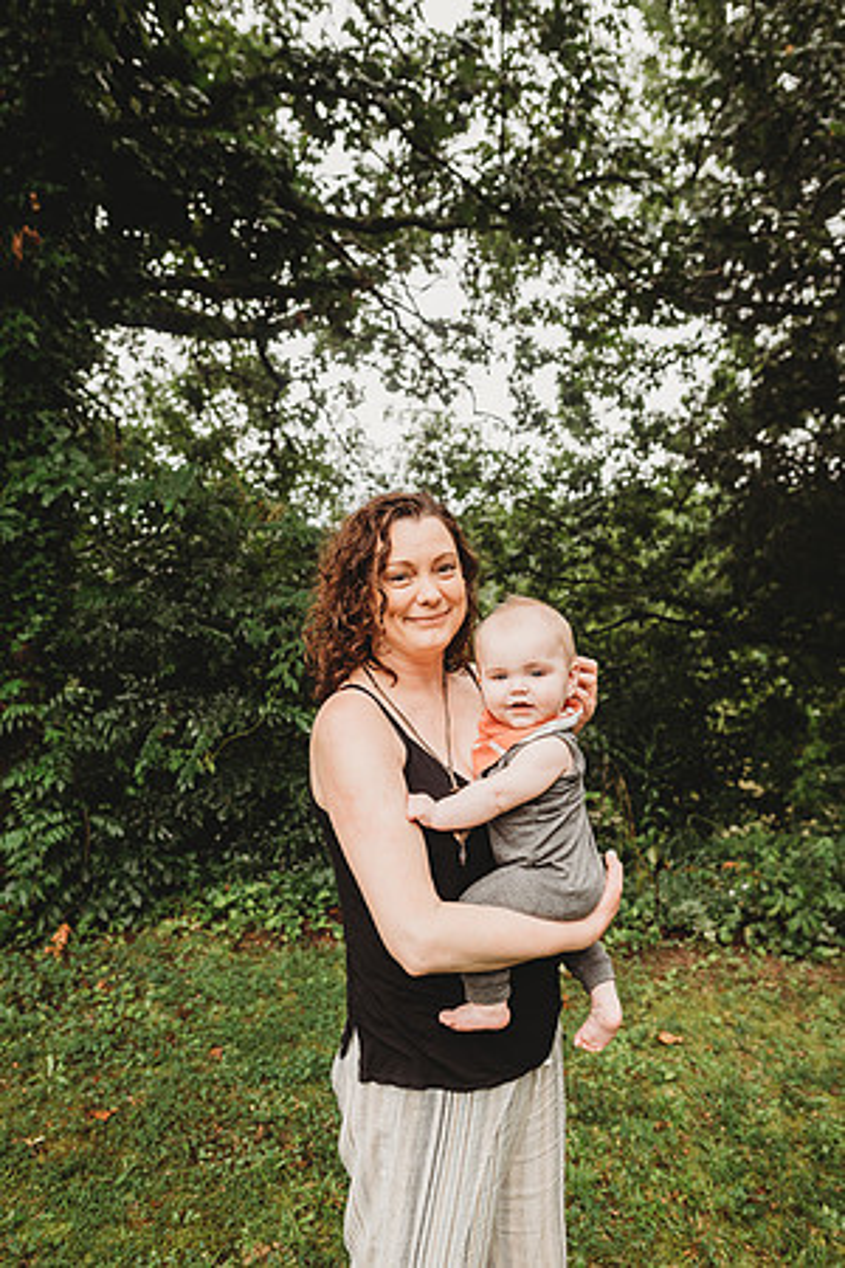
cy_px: 634
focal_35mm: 24
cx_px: 422
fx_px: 845
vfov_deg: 73.7
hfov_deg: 53.1
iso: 400
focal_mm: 24
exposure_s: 1/160
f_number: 3.5
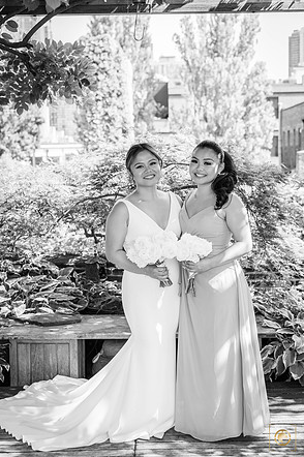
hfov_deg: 25.0
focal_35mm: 54
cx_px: 154
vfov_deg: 36.9
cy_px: 232
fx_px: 685
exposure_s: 1/250
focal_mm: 53
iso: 250
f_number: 4
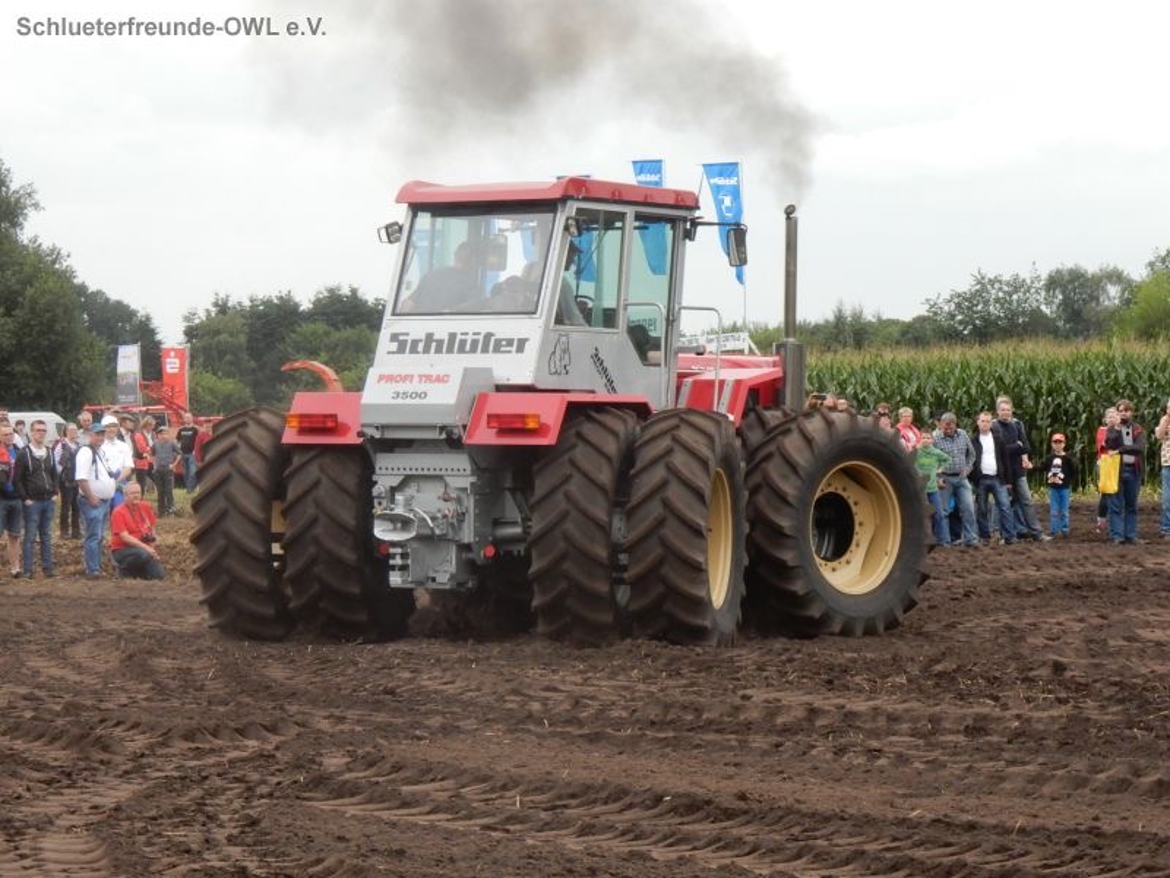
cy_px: 439
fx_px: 3955
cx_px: 585
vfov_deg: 12.7
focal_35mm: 117
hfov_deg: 16.8
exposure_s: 1/250
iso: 320
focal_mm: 20.9
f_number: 5.6
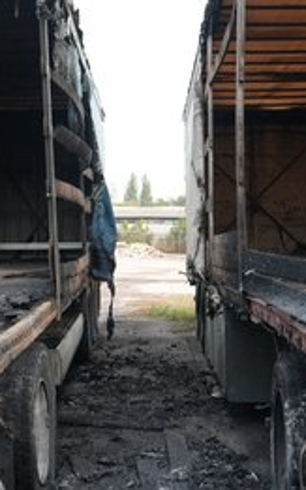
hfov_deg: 21.3
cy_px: 241
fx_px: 814
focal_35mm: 61
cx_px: 122
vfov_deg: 33.5
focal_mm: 39
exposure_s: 1/100
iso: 640
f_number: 5
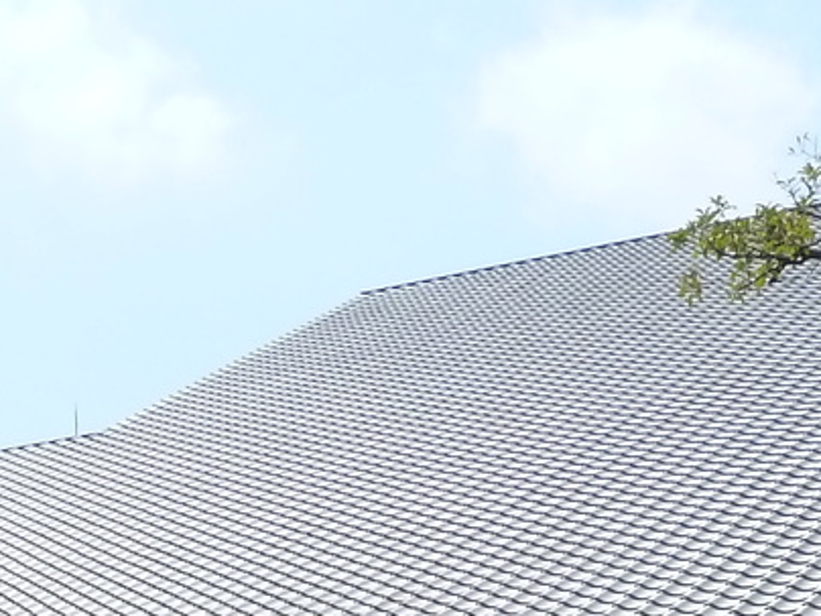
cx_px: 213
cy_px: 1067
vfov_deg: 13.6
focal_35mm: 99
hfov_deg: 19.7
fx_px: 2348
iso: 200
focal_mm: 4.1
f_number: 5
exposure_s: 1/400
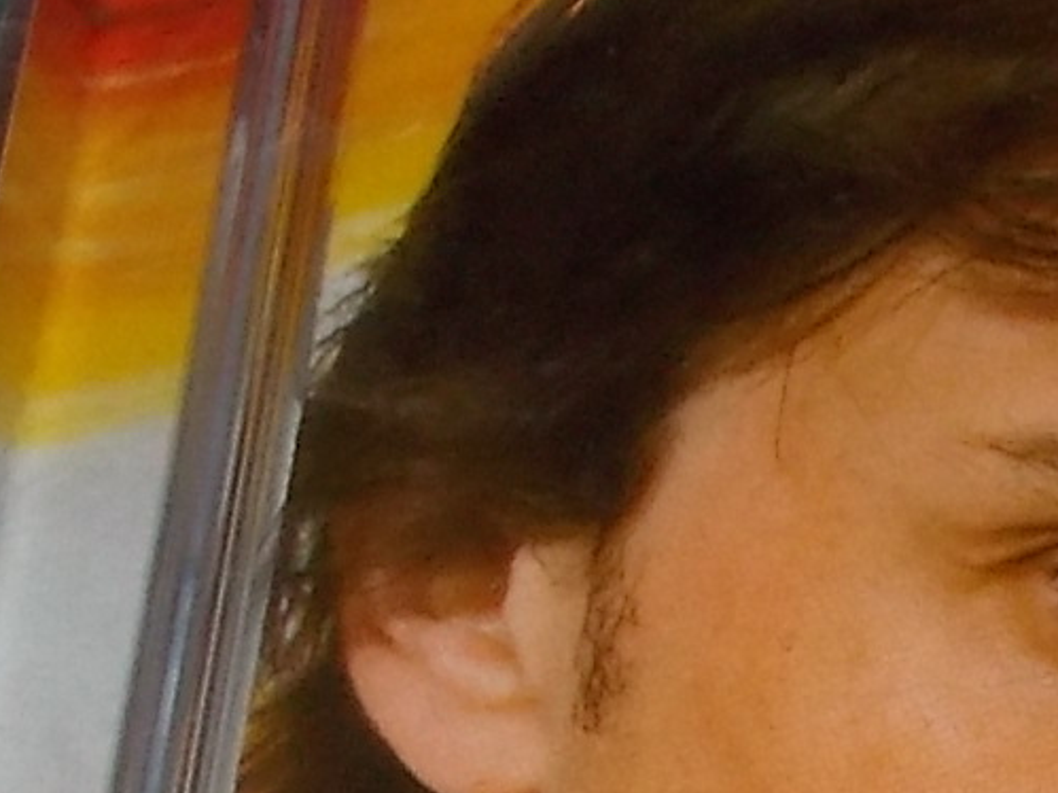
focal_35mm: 132
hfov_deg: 14.0
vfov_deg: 10.8
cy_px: 1162
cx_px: 1567
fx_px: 4033
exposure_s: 1/30
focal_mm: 4.1
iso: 200
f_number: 3.3
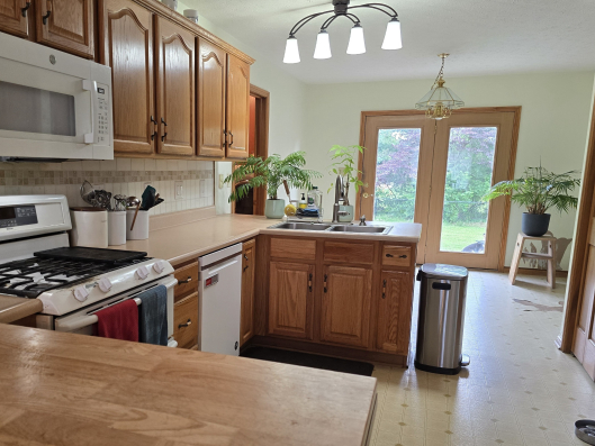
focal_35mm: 29
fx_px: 499
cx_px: 250
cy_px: 256
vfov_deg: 48.1
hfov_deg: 61.3
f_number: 1.7
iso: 160
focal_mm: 6.3
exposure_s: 1/120
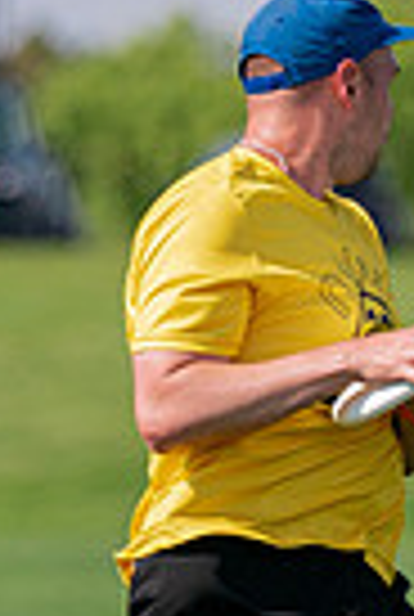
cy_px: 510
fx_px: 13472
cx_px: 342
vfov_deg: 2.6
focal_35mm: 785
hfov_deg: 1.8
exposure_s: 1/10000
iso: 640
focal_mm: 186
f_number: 3.2
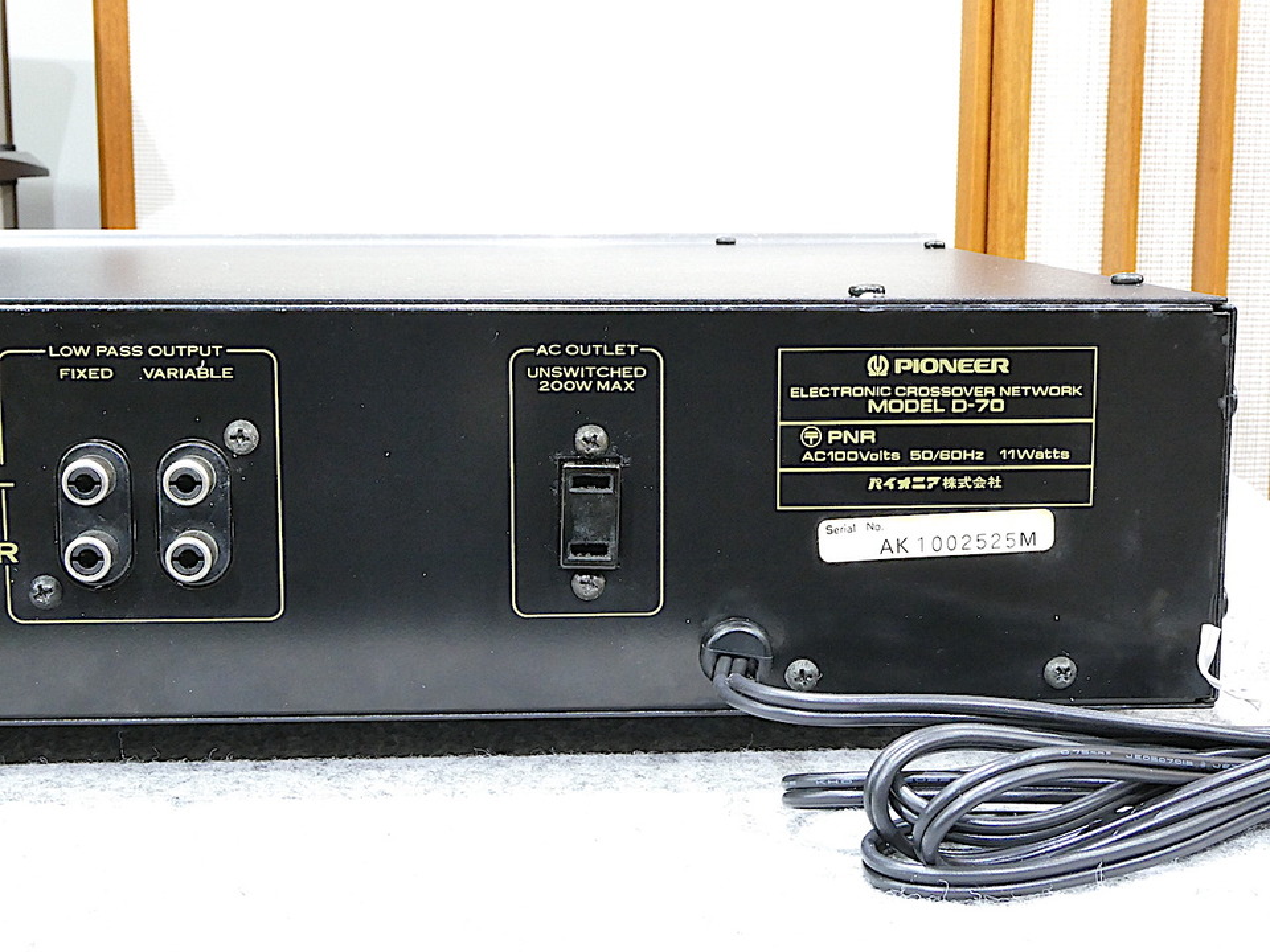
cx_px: 635
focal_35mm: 50
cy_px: 476
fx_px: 1834
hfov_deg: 38.2
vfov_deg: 29.1
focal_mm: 9
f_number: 8
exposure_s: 1/1.6
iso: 400
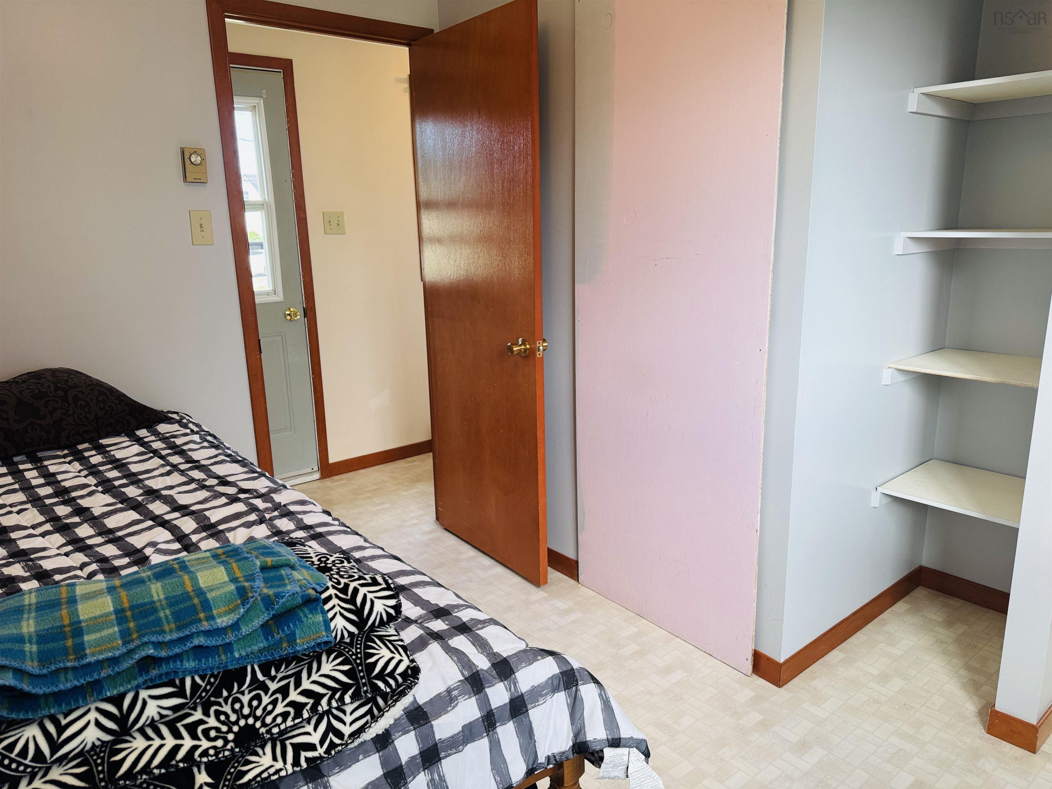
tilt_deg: -13.4
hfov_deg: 71.6
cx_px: 526
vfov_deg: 56.8
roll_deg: +1.0
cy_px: 394
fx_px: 729
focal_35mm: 24
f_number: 1.78
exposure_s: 1/120
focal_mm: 6.76
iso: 80
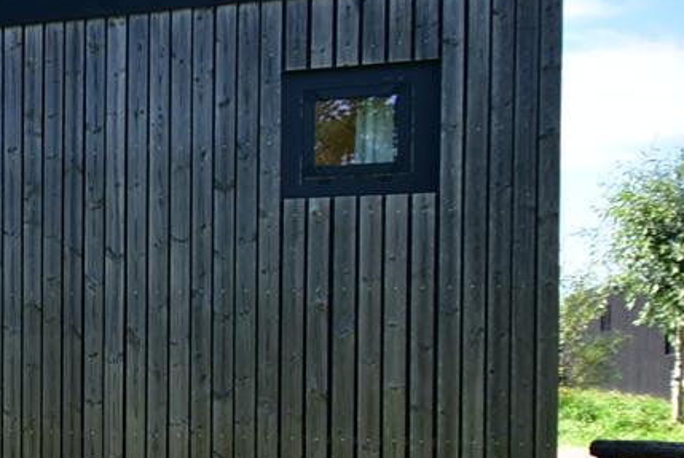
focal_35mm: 56
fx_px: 1065
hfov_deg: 25.5
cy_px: 375
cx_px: -373
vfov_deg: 23.8
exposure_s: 1/160
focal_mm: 10
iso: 100
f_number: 6.3
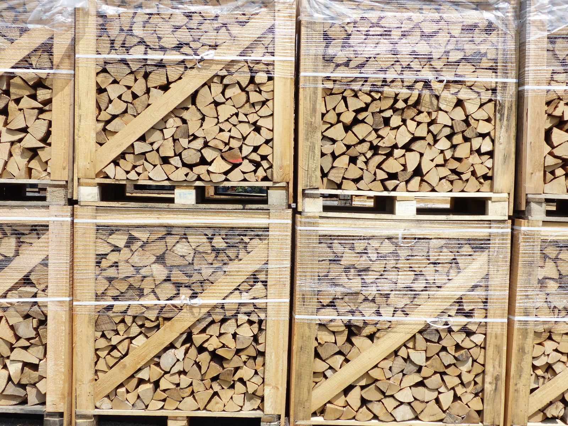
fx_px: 804
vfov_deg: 29.7
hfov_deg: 38.9
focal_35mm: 49
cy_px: 213
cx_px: 284
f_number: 4
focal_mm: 8.7
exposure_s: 1/1000
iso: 100
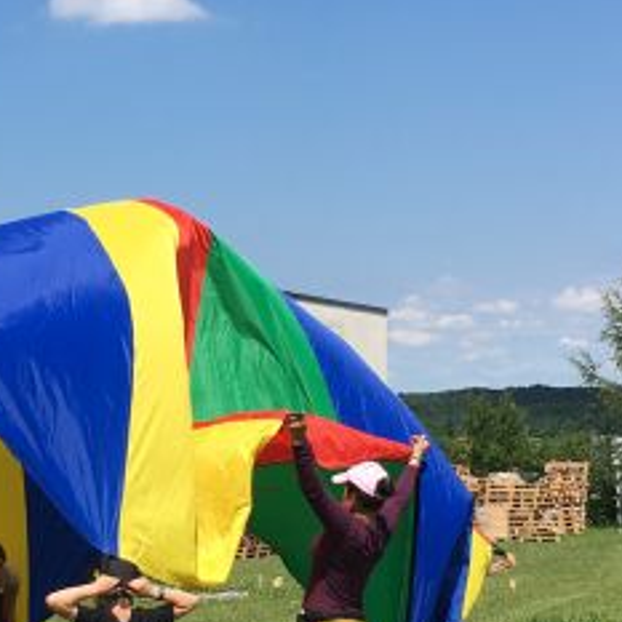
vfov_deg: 19.7
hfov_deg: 19.6
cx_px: 174
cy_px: 395
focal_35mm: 88
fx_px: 1789
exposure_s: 1/1709
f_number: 2.2
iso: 25
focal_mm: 4.15
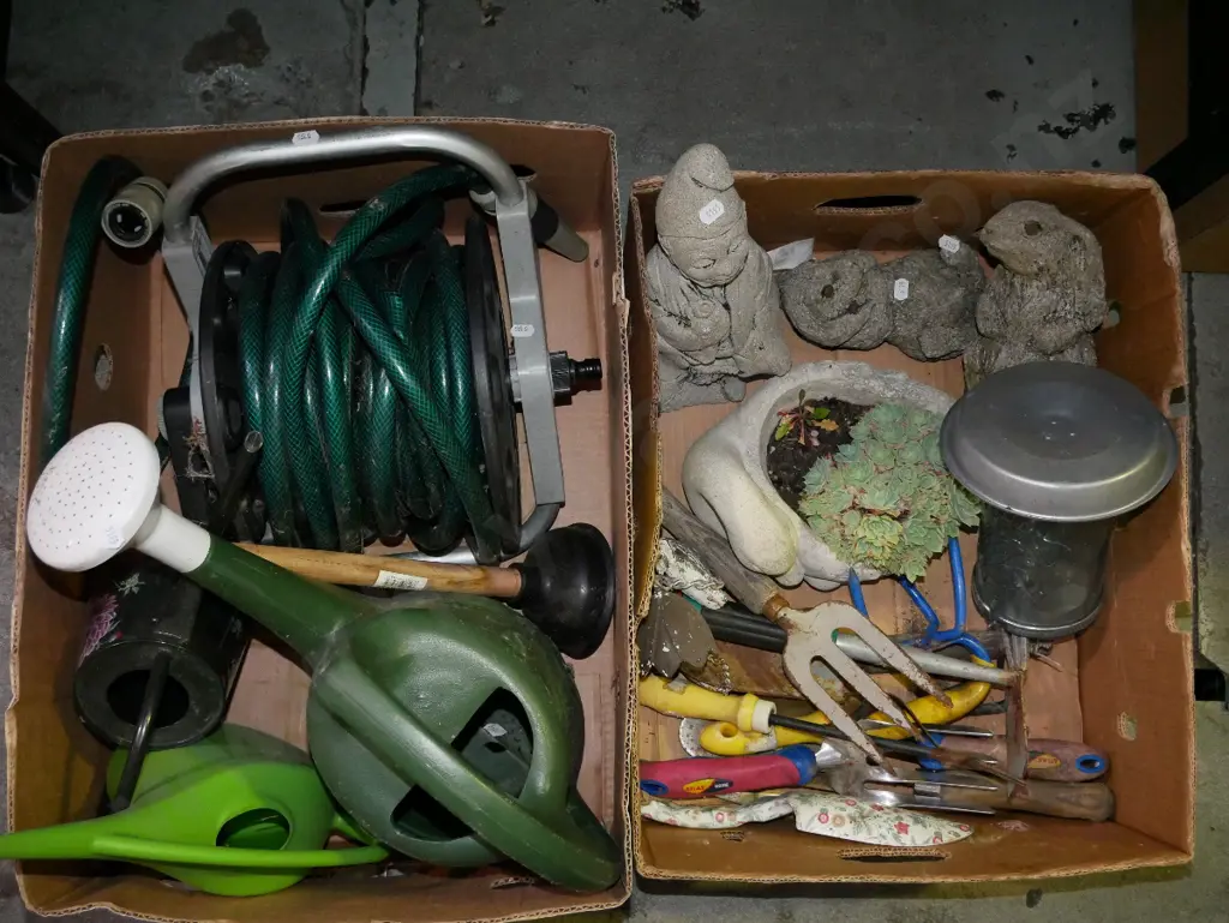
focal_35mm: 36
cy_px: 462
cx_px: 614
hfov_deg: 51.3
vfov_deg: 39.7
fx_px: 1279
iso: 3200
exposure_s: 1/125
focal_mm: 18
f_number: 5.6
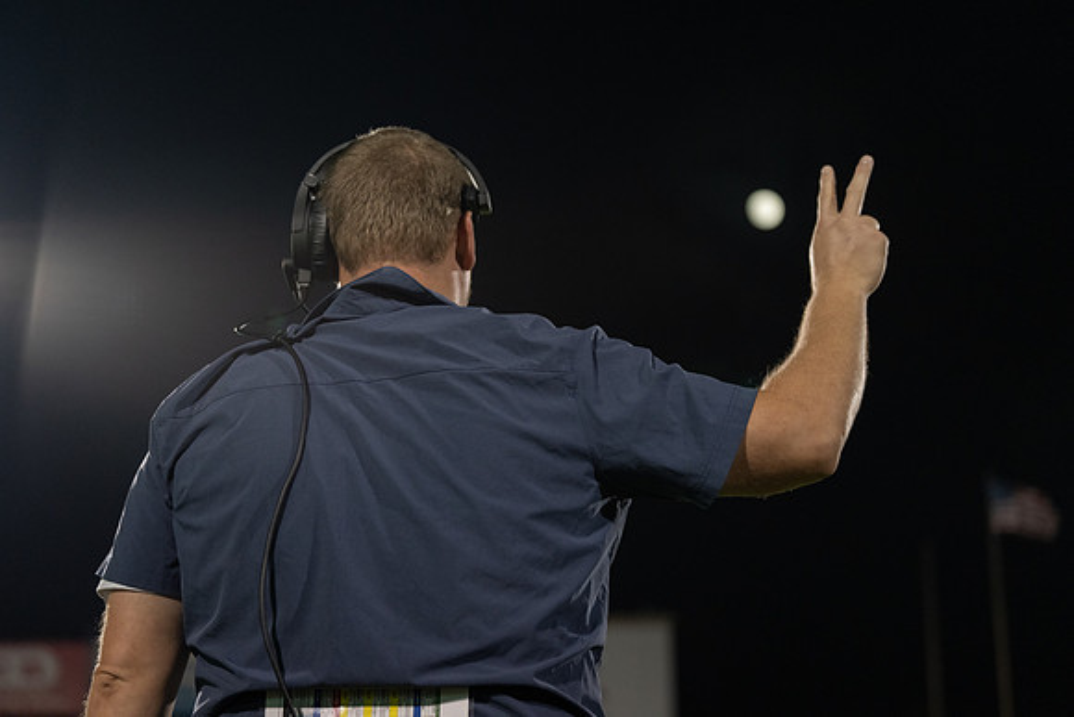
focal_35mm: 70
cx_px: 537
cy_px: 358
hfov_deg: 28.8
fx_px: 2089
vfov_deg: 19.5
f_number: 2.8
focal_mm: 70
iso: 3200
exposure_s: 1/1250
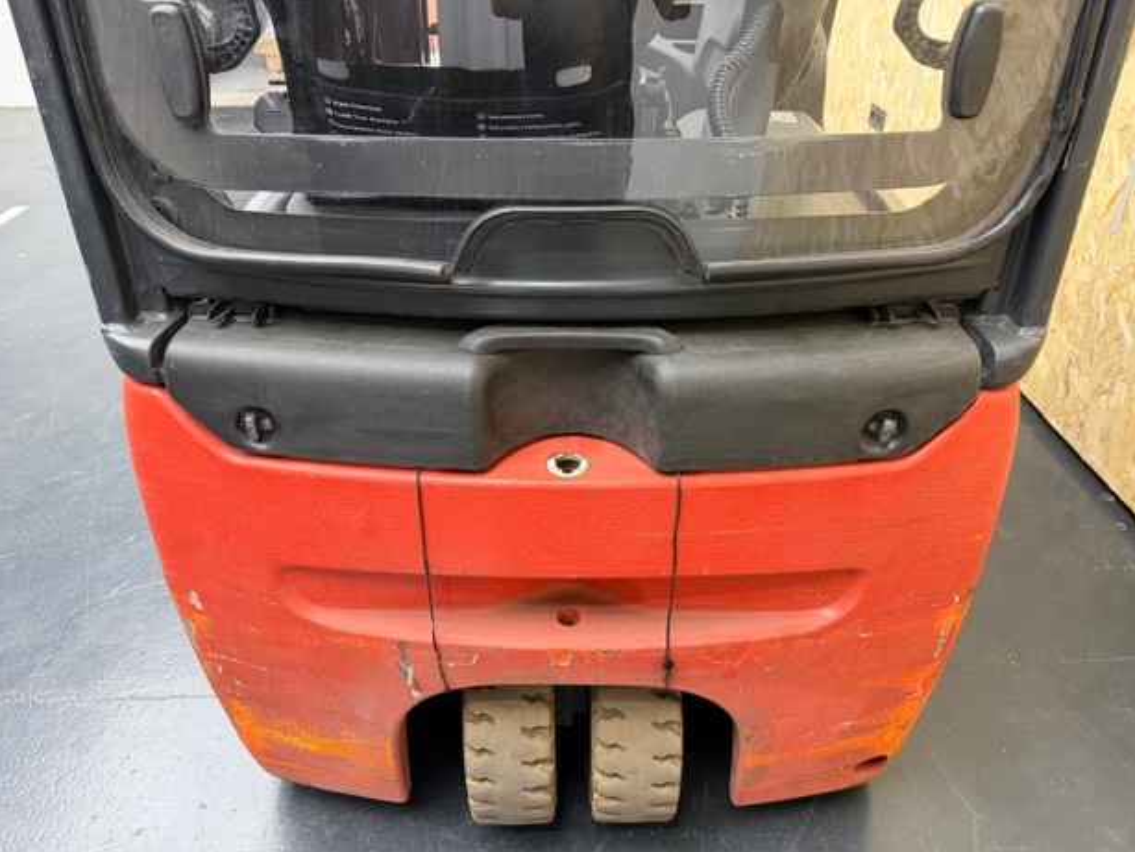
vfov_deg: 54.9
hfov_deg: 69.4
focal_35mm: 25
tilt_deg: -33.0
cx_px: 577
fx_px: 820
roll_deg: +0.1
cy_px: 442
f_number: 1.78
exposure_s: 1/60
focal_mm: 6.76
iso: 320
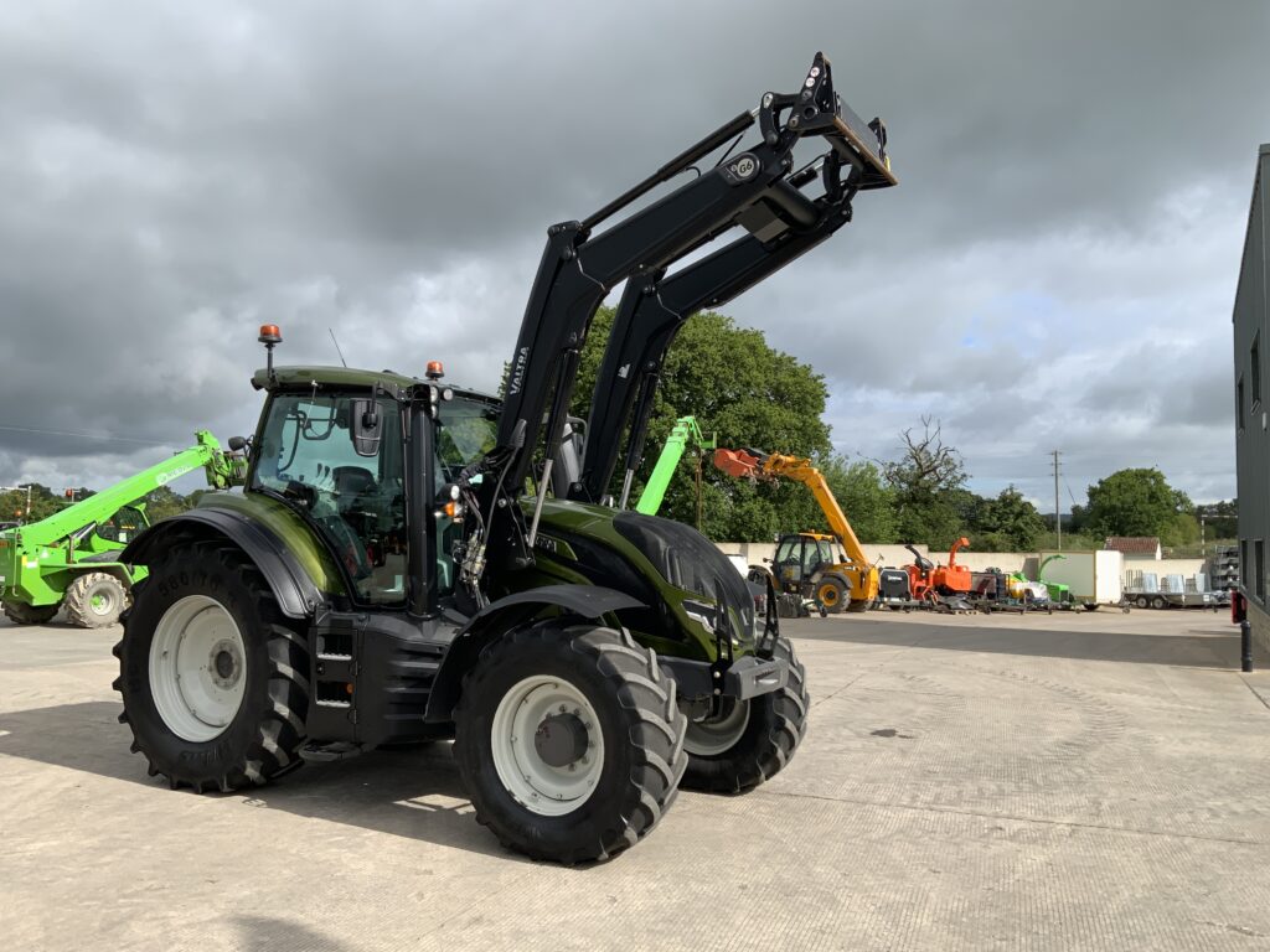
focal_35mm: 29
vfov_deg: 48.2
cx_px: 635
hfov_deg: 61.7
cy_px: 476
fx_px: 1064
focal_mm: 3
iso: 16
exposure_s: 1/1015
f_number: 1.8
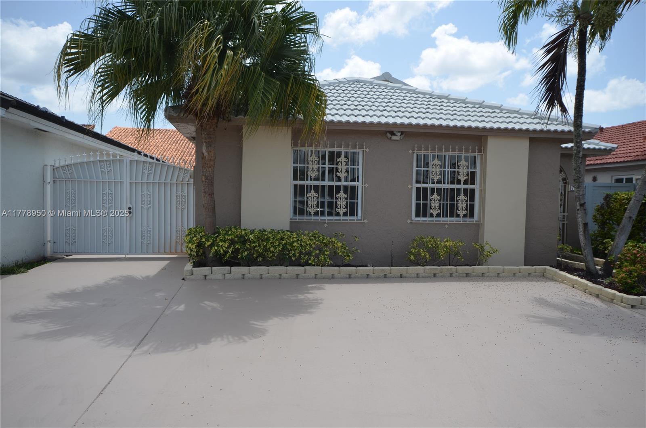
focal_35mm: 27
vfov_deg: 47.7
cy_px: 214
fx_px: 483
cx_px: 323
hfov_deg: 67.5
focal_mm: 18
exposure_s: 1/320
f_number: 9
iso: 200
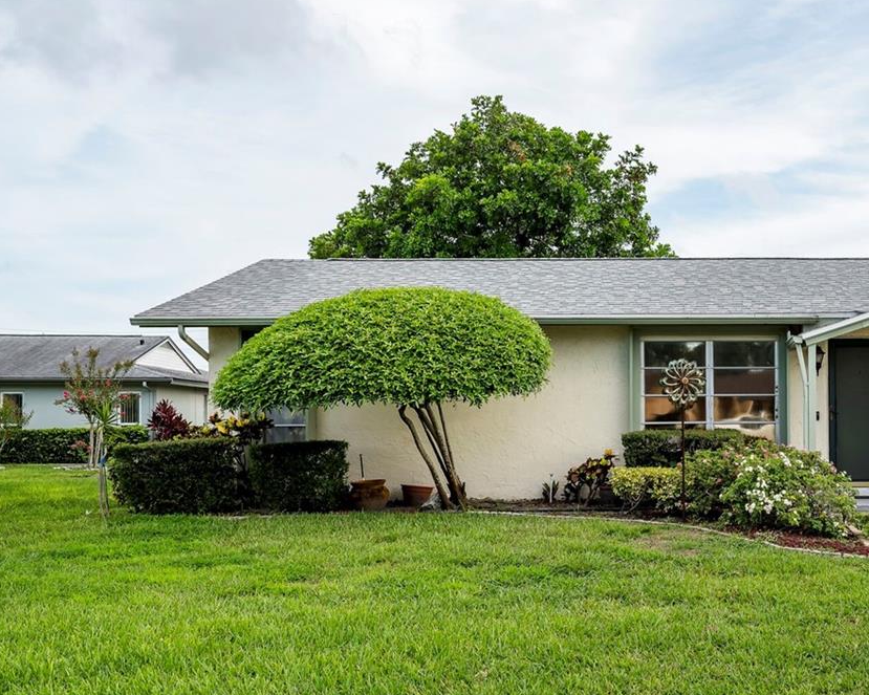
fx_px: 1000
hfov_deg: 44.2
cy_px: 399
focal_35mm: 39
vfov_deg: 38.2
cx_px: 718
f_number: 8
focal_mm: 21.5
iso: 250
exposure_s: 1/250
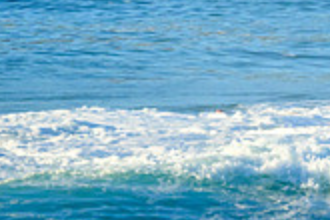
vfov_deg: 0.7
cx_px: 634
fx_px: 17681
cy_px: -114
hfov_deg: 1.1
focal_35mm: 1929
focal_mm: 400
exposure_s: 1/2000
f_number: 9
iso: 1000
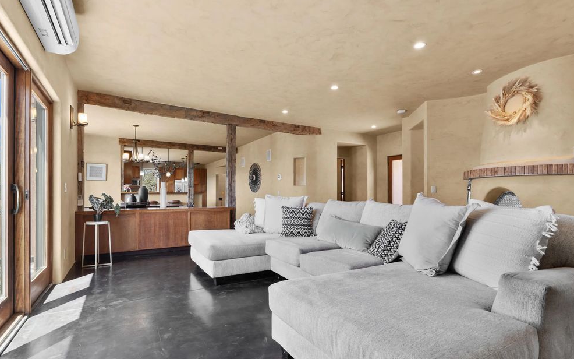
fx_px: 282
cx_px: 282
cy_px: 185
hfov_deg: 91.1
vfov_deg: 65.0
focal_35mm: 18
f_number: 8
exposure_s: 1.3
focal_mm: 17
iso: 50
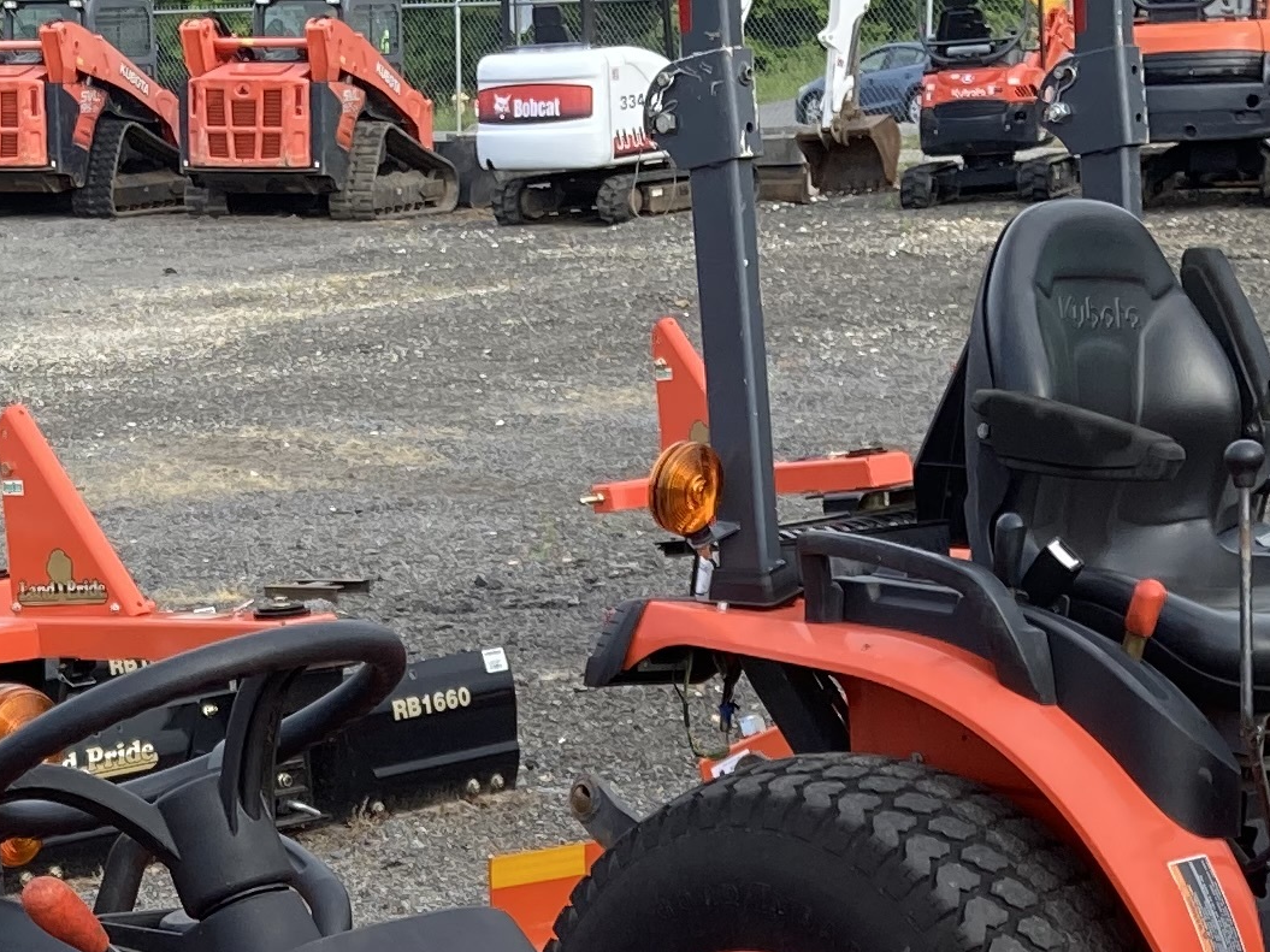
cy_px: 1337
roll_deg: -0.6
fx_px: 3925
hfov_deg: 18.3
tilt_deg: -18.9
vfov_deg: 13.2
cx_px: 379
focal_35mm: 107
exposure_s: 1/403
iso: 20
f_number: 1.8
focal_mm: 3.99
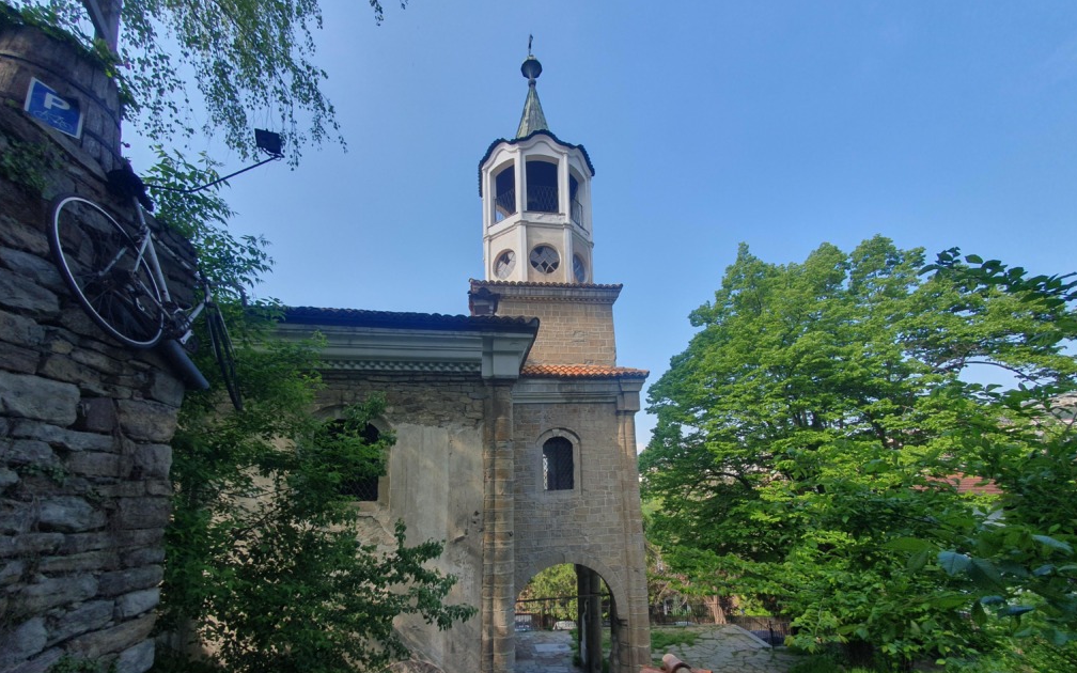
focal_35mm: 14
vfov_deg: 77.6
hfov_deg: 105.3
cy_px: 408
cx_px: 544
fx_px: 411
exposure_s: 1/424
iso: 50
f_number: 2.2
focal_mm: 1.8
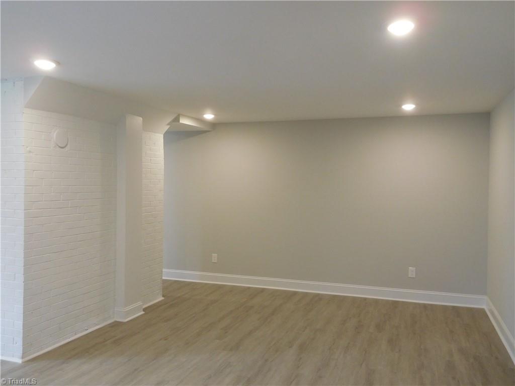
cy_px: 193
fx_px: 417
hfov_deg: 63.4
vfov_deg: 49.7
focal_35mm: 28
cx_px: 258
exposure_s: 1/30
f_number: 3.5
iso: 220
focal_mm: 5
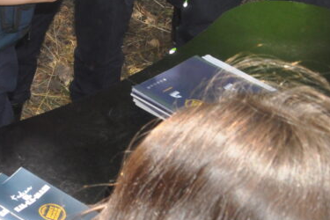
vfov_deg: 13.8
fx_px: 843
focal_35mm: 92
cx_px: -158
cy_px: -121
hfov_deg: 19.4
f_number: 11
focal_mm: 18
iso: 640
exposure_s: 1/200
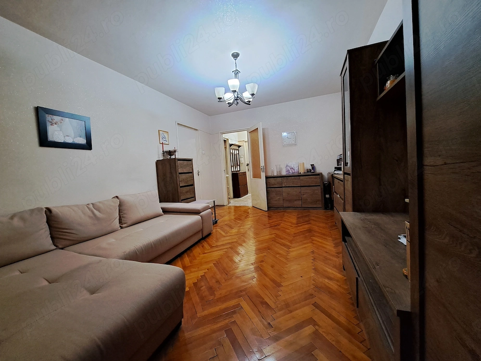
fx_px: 181
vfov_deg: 89.9
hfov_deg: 106.2
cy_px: 180
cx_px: 240
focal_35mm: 13
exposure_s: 1/25
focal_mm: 1.74
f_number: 2.2
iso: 200
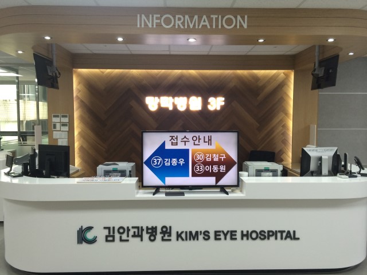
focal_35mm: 30
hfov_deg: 60.0
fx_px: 318
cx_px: 184
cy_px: 138
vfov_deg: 46.8
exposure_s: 1/30
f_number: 2.2
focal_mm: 4.12
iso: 40
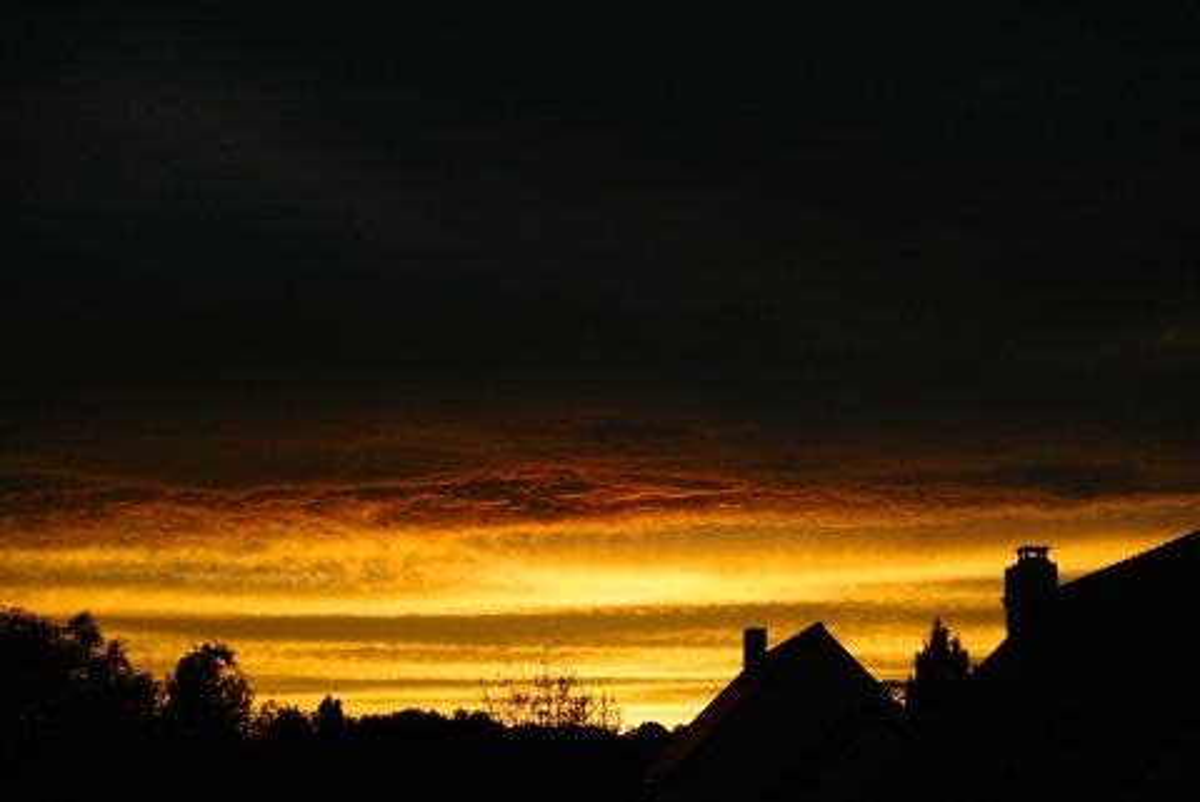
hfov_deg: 40.3
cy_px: 401
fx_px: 1635
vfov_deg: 27.6
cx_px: 600
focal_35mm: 49
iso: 800
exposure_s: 1/8000
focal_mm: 18.5
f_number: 1.8
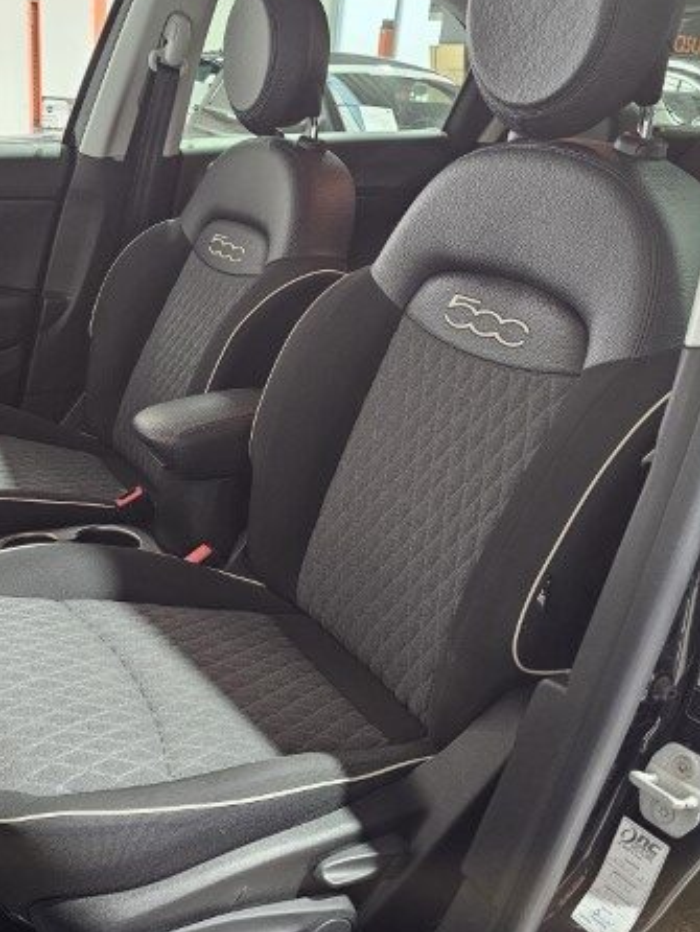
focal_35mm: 33
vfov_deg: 55.3
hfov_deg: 42.6
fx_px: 889
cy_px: 502
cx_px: 251
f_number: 1.7
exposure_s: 1/50
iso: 500
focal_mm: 6.3
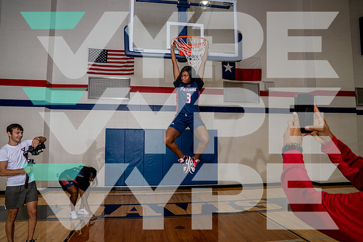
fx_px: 242
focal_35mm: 24
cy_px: 121
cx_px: 182
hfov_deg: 73.7
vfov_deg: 53.2
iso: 500
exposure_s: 1/250
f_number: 9
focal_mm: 24
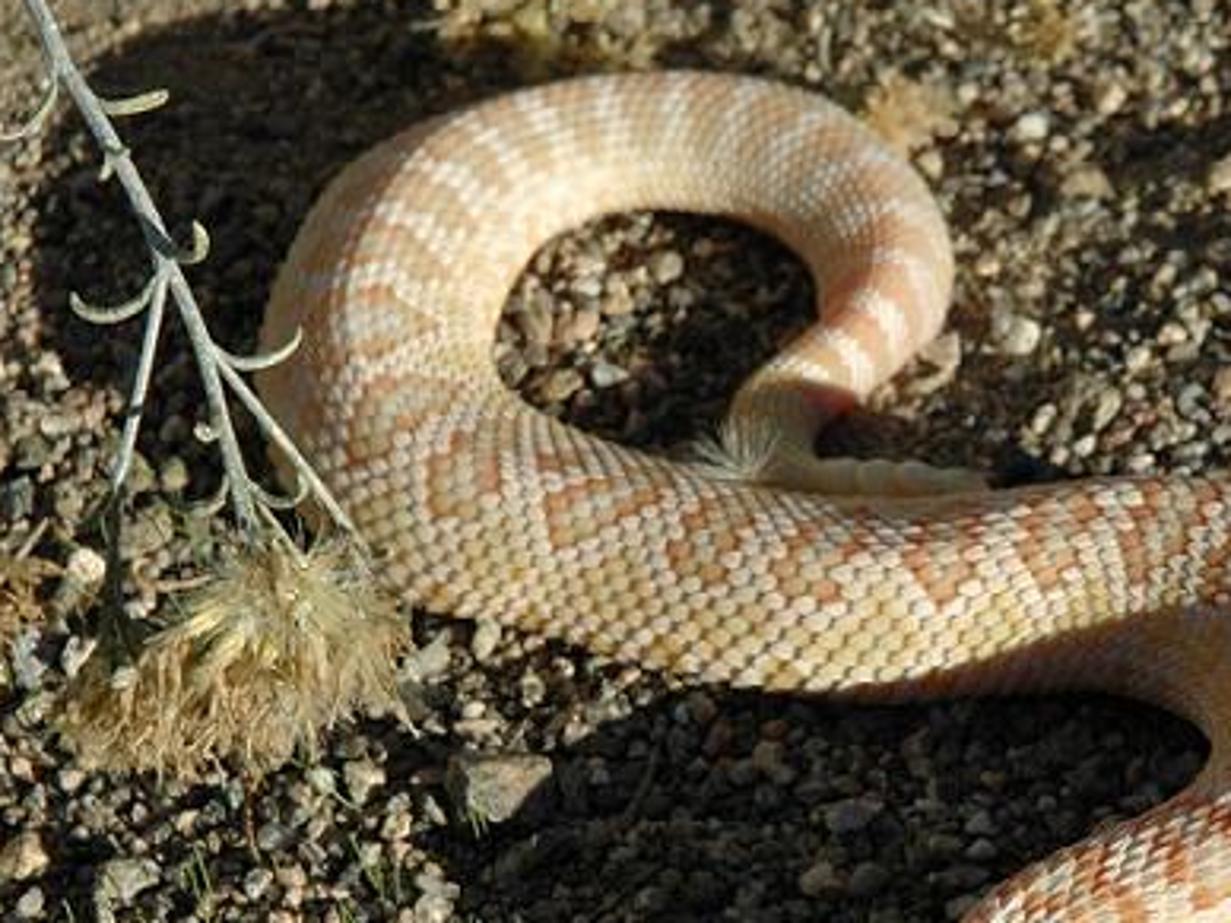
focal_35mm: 197
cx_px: 1042
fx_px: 7006
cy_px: 707
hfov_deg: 10.0
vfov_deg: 7.5
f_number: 13
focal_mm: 70
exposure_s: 1/640
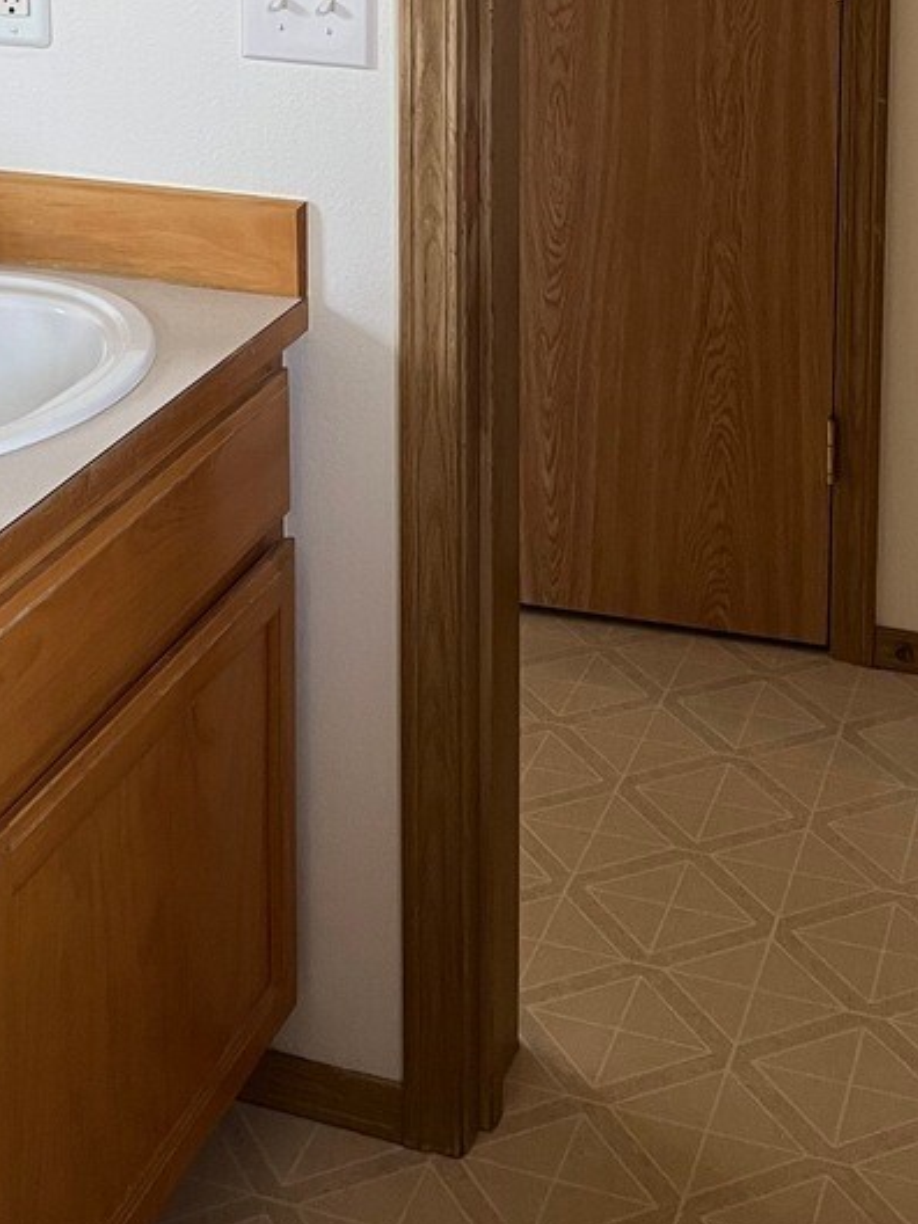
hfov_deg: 23.2
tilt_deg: -8.5
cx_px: 308
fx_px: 2228
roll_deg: +0.3
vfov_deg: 28.4
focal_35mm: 63
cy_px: -60
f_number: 1.6
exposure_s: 1/60
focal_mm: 5.1
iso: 80
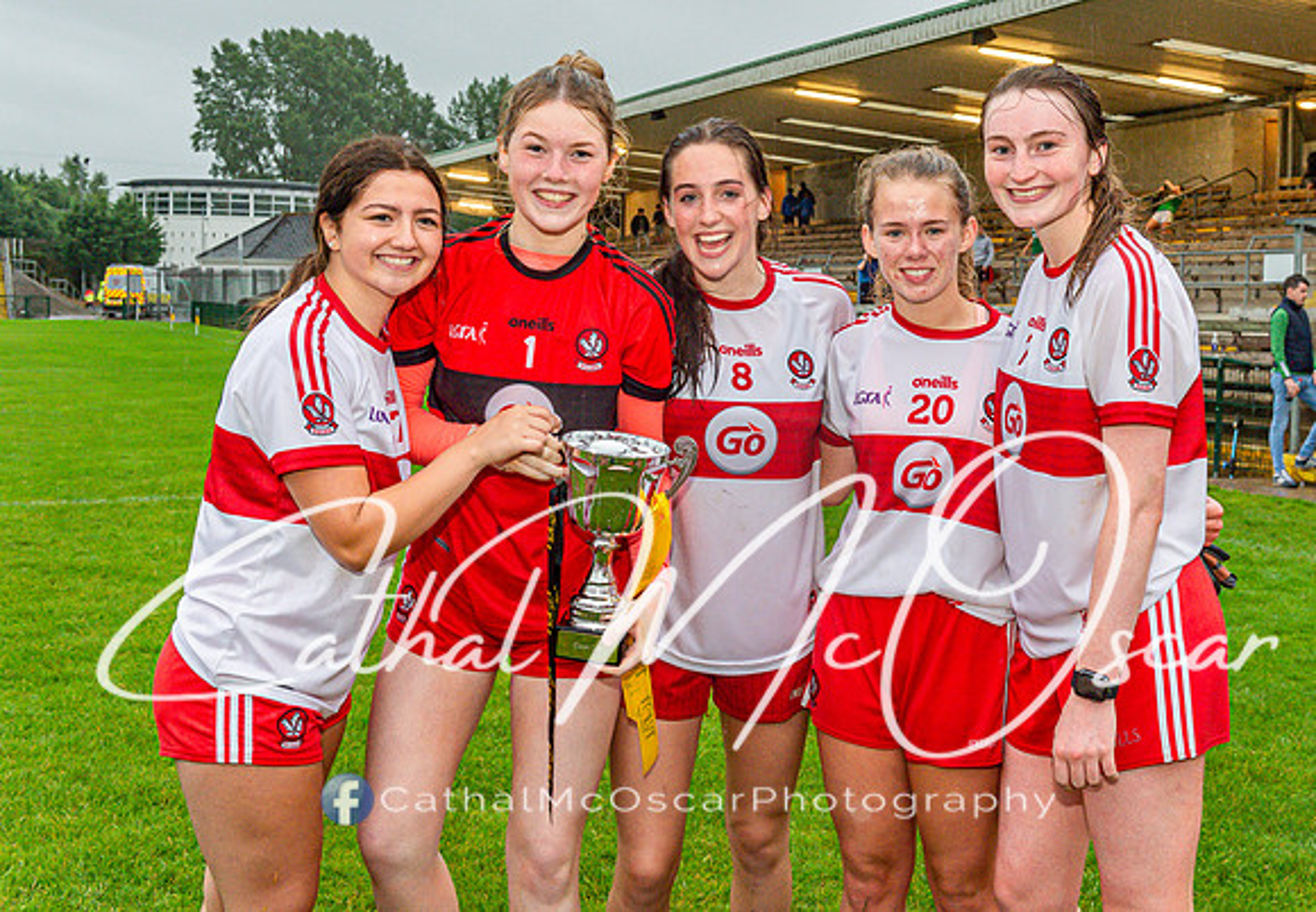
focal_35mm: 43
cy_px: 378
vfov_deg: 31.6
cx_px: 804
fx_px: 1606
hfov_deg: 44.3
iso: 1600
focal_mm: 36
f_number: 5
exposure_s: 1/100
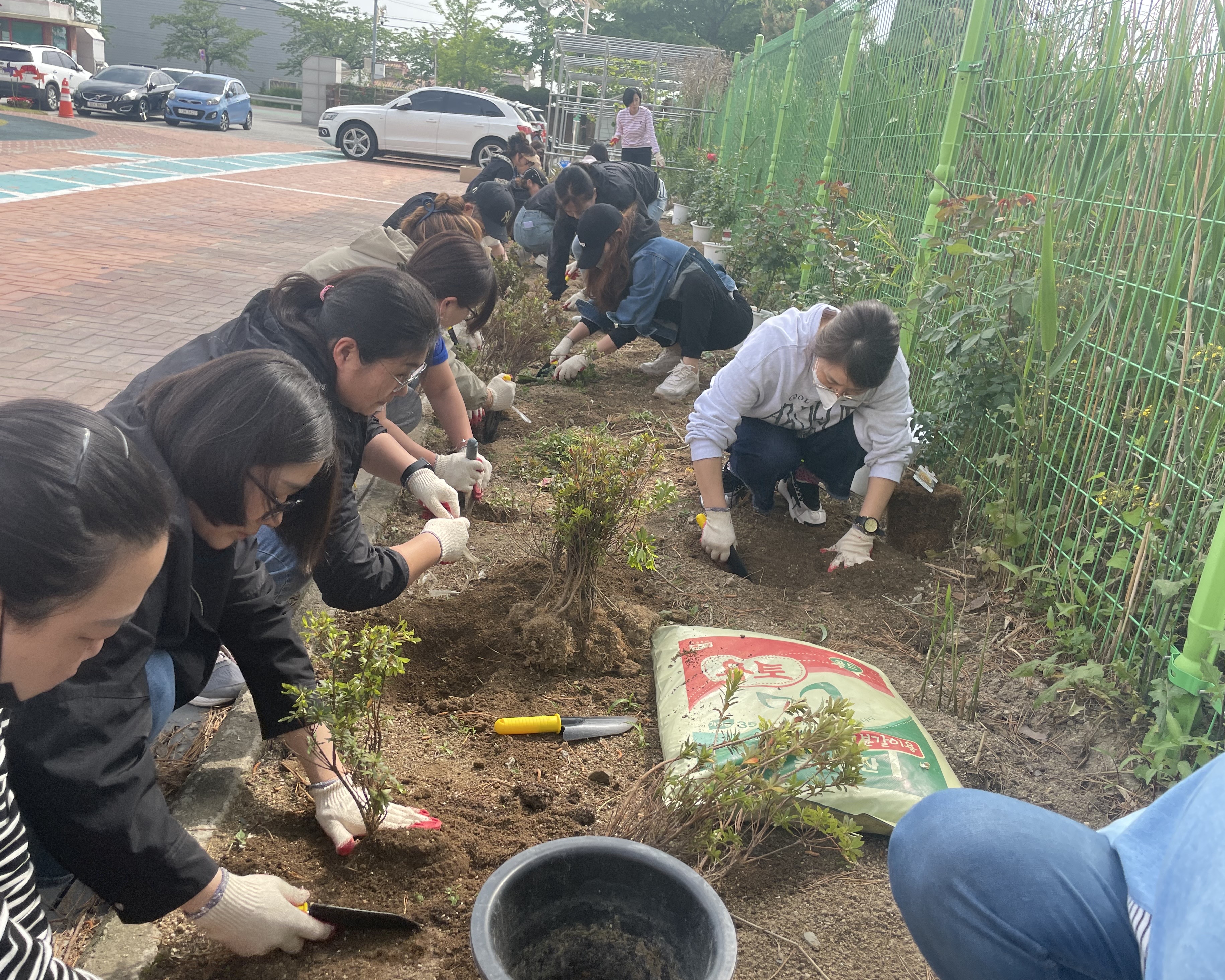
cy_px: 491
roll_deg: -5.2
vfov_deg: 51.5
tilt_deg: -18.2
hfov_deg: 62.1
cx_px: 568
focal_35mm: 28
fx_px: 1015
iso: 32
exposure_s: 1/1006
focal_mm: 4.2
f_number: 1.6
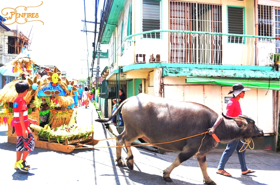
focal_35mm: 33
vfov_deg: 39.8
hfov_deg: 57.3
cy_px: 92
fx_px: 256
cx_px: 140
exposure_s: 1/125
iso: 250
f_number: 5
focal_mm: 22
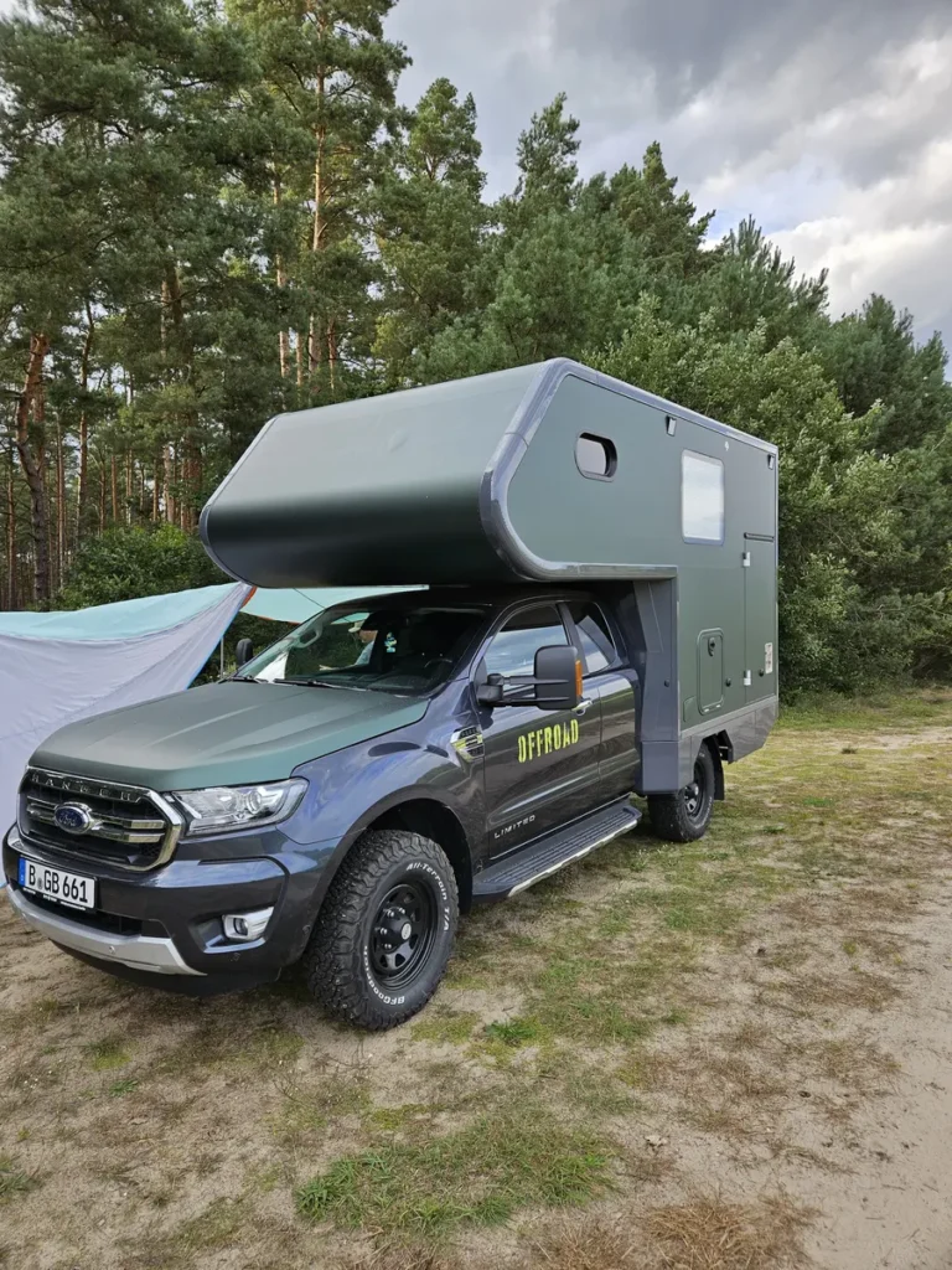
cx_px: 476
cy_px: 635
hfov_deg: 58.9
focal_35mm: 23
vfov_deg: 73.9
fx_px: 843
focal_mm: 5.4
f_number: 1.8
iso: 25
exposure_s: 1/349
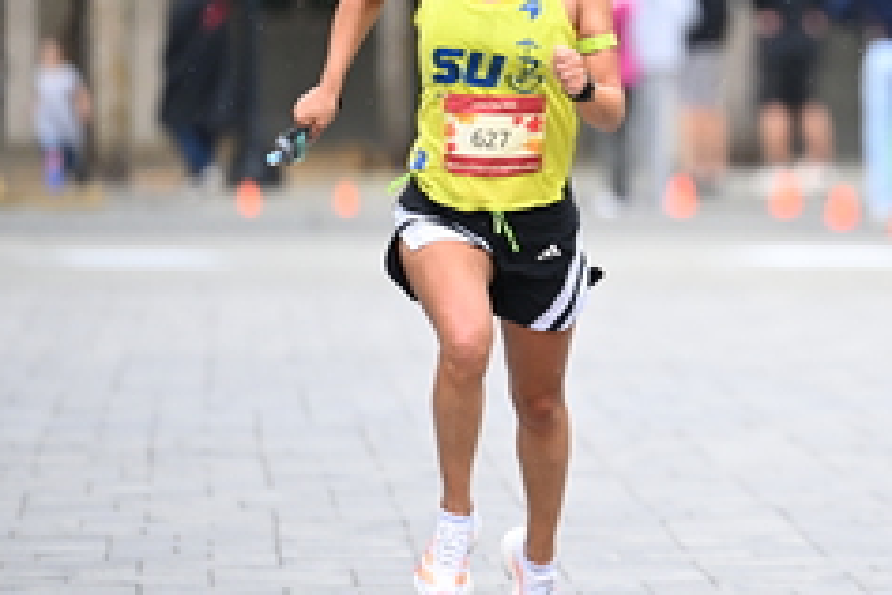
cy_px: 81
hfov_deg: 4.4
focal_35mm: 464
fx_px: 11496
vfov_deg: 3.0
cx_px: 805
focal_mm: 200
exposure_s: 1/1250
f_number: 2.8
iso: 1250
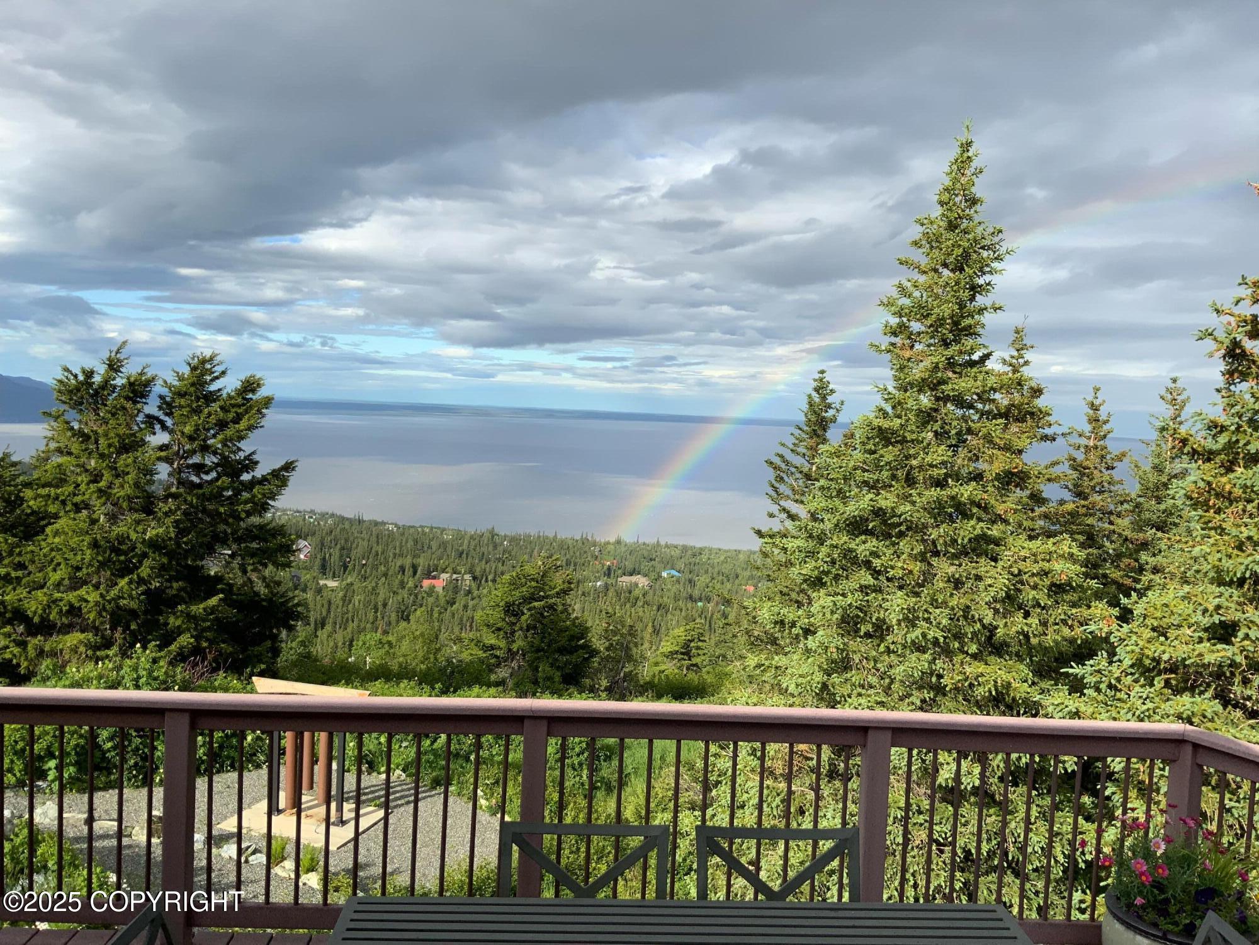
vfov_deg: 48.2
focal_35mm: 29
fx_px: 1055
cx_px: 630
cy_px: 472
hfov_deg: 61.7
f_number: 1.8
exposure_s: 1/1490
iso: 16
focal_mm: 3
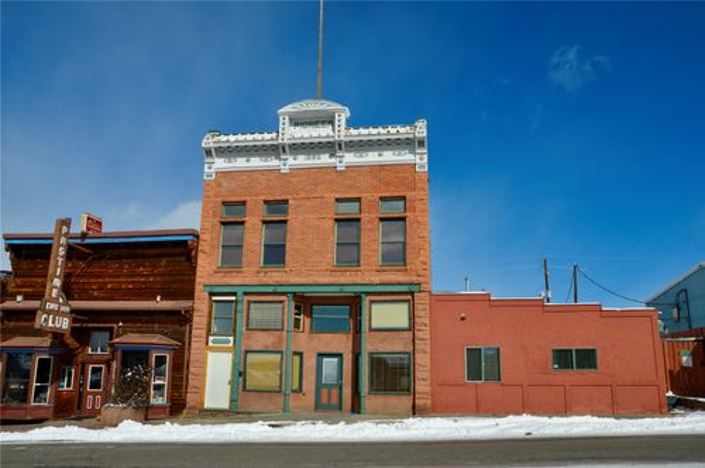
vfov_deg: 47.8
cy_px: 234
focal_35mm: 27
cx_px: 352
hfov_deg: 67.4
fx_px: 528
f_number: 10
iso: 100
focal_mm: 18
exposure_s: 1/400
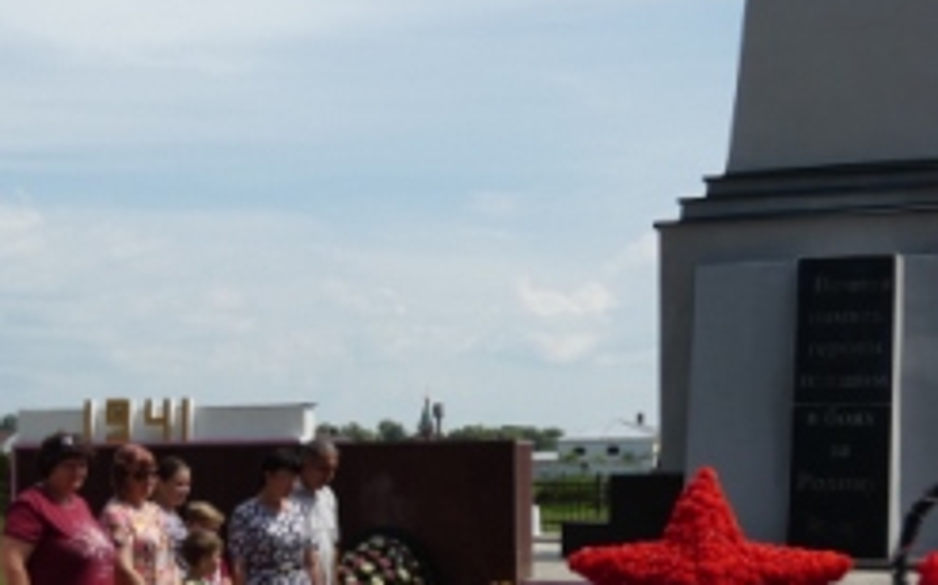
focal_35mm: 73
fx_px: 1865
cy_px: 482
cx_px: 228
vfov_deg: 17.6
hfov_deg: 27.8
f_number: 4
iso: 80
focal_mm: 6.8
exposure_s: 1/1000
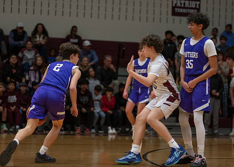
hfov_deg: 17.2
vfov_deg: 12.3
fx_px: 773
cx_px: 117
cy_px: 84
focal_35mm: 116
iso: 2500
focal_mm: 111
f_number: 2.8
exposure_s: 1/1000
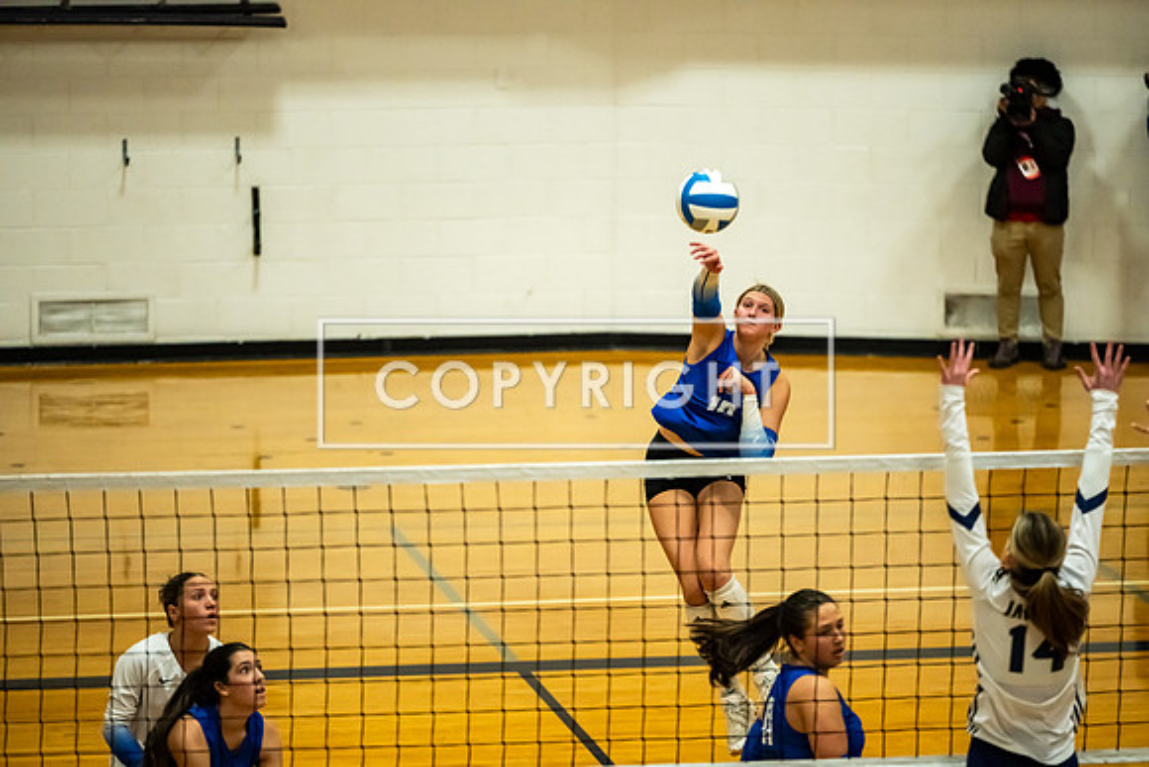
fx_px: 6385
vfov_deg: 6.9
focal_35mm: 200
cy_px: 384
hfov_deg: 10.3
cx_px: 574
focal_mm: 200
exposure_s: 1/1250
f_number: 2.8
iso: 4500
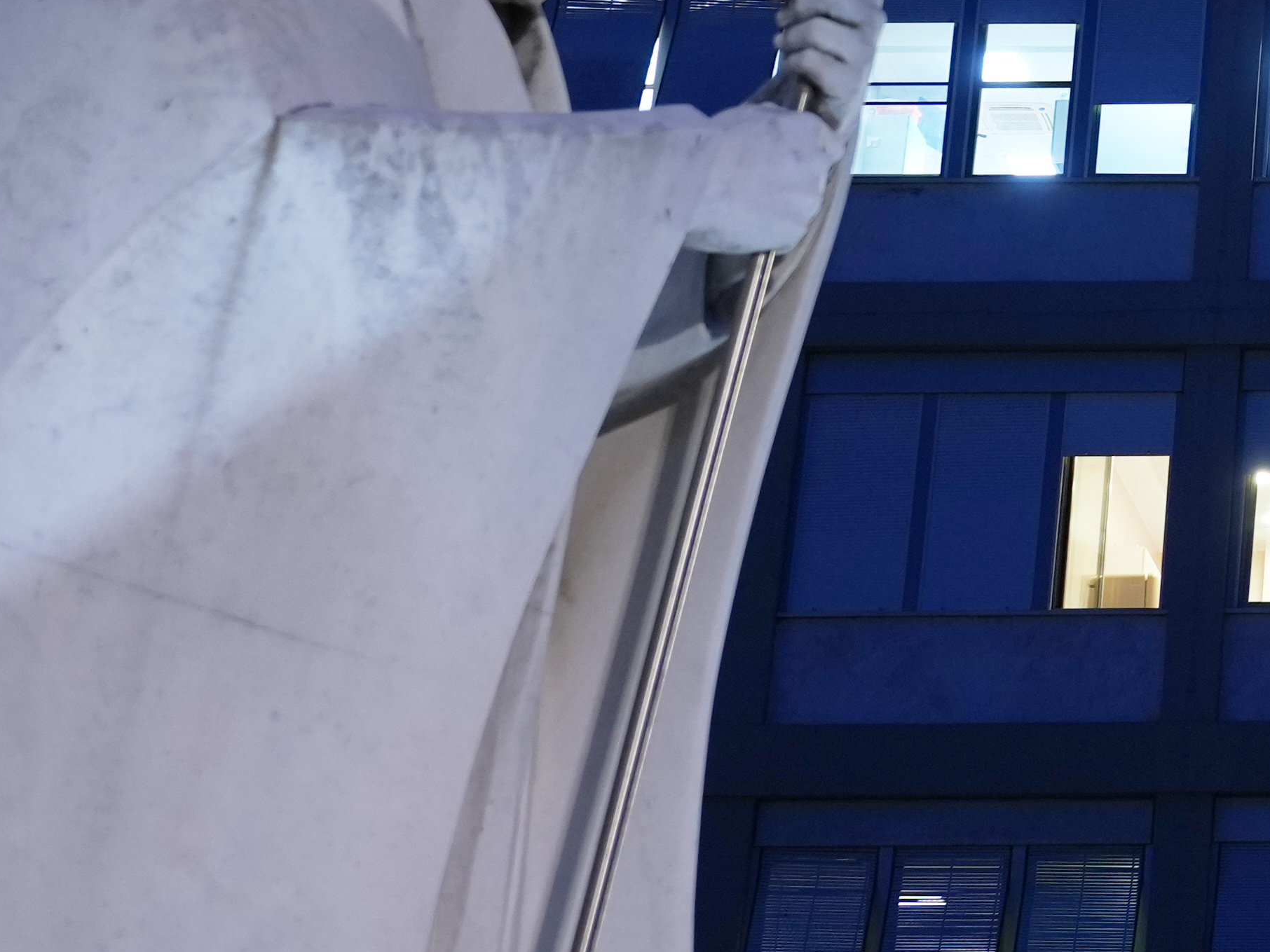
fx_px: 4036
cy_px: 8
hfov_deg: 16.1
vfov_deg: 13.3
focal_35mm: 110
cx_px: 2009
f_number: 2.8
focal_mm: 24
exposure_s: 1/20
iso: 500
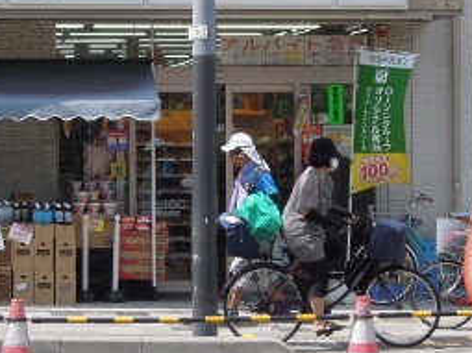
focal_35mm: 176
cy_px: 20
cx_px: 154
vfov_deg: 8.4
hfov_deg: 11.2
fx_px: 2399
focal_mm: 12.5
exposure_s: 1/640
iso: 160
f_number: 5
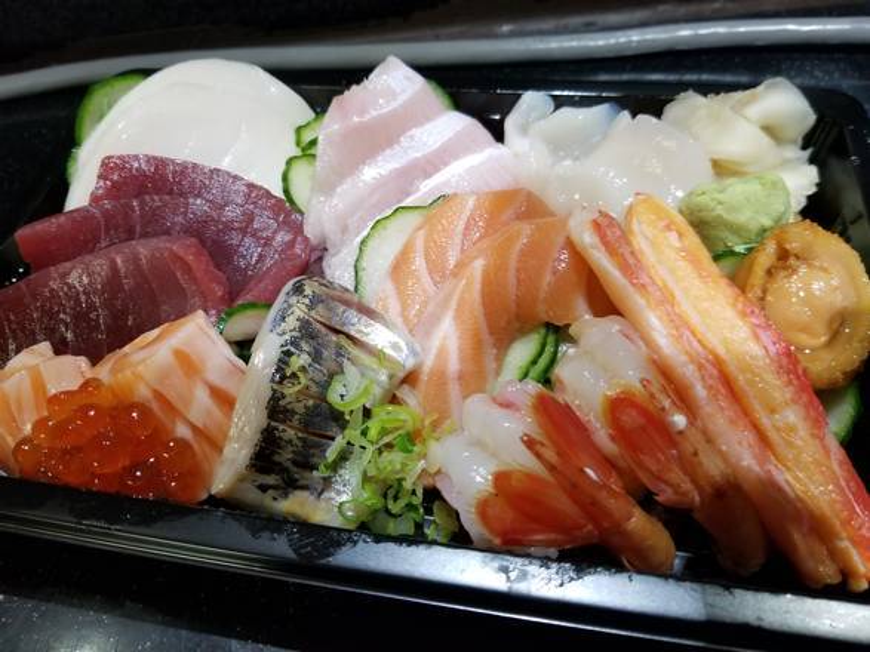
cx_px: 435
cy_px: 326
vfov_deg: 53.0
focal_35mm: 26
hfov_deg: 67.3
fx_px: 653
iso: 200
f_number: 1.7
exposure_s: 1/15
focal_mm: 4.25
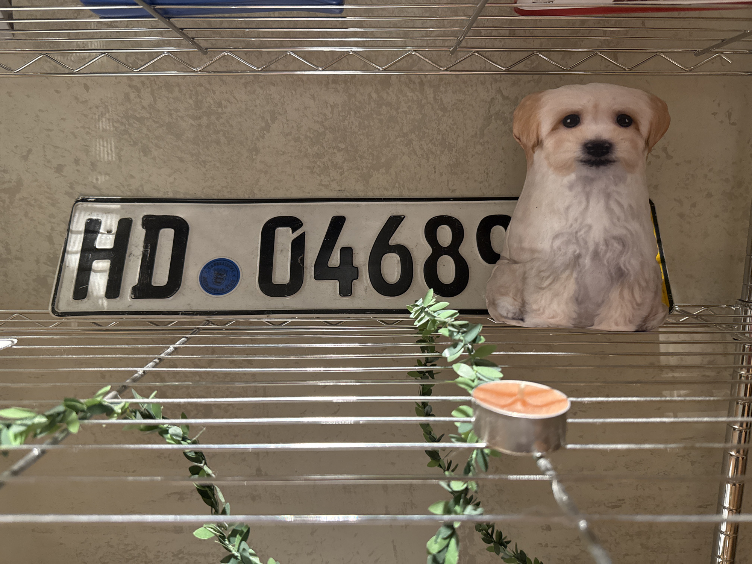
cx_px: 376
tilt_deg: -9.9
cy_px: 282
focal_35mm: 24
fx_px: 521
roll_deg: +0.6
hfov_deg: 71.6
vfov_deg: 56.8
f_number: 1.78
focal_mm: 6.76
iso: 640
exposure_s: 1/60
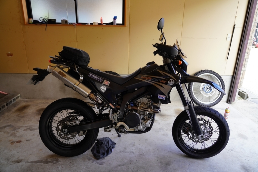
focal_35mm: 24
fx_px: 172
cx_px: 129
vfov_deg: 53.1
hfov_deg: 73.8
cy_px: 86
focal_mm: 24
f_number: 4
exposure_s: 1/60
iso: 100
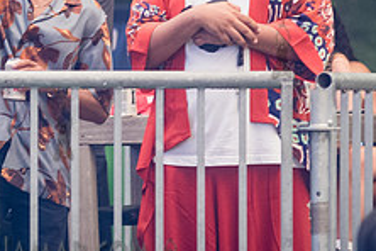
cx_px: 73
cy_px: -24
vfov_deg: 2.4
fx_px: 5880
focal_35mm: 563
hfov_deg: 3.7
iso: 2000
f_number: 4
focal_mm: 155
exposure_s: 1/125
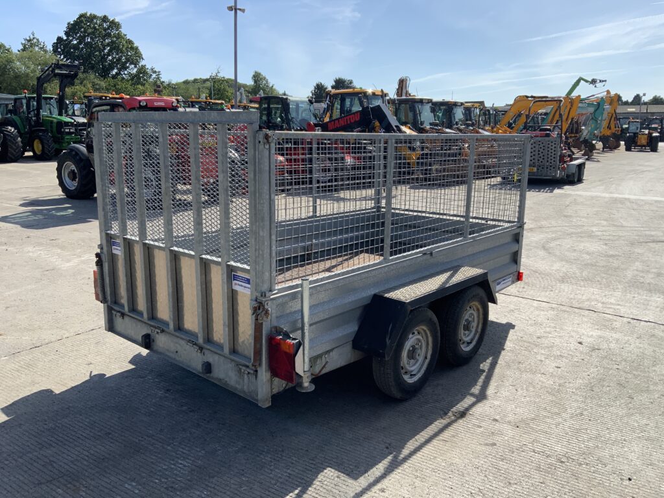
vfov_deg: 48.2
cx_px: 332
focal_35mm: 29
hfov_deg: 61.7
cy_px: 249
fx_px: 556
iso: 16
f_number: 1.8
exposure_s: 1/1730
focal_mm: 3
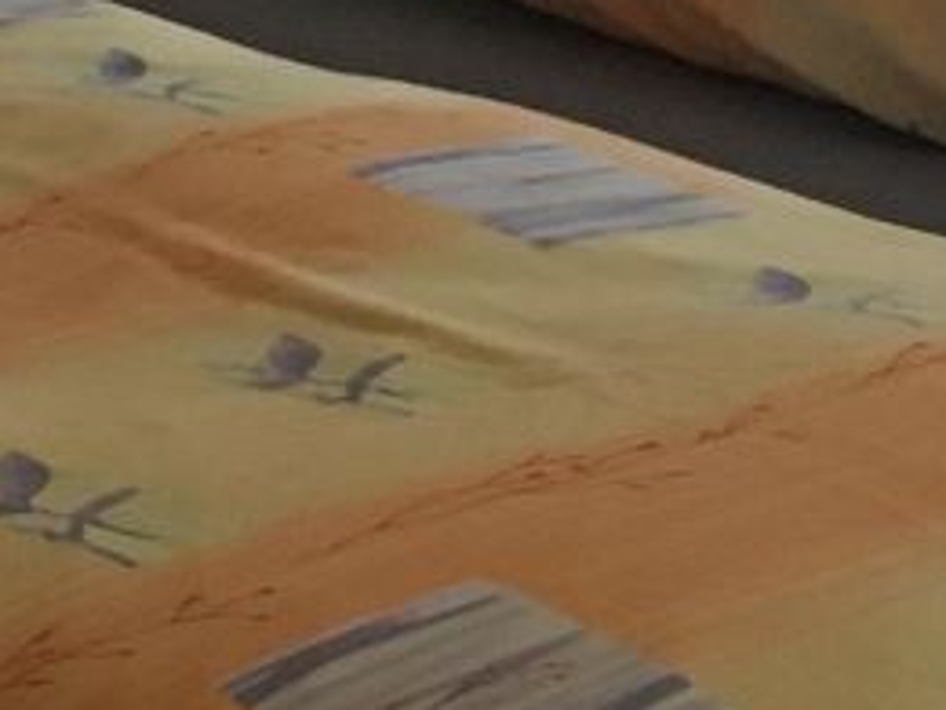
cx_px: 579
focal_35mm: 228
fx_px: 6231
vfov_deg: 6.5
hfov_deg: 8.7
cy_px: -98
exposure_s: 1/33
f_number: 2.2
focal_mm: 4.15
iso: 250
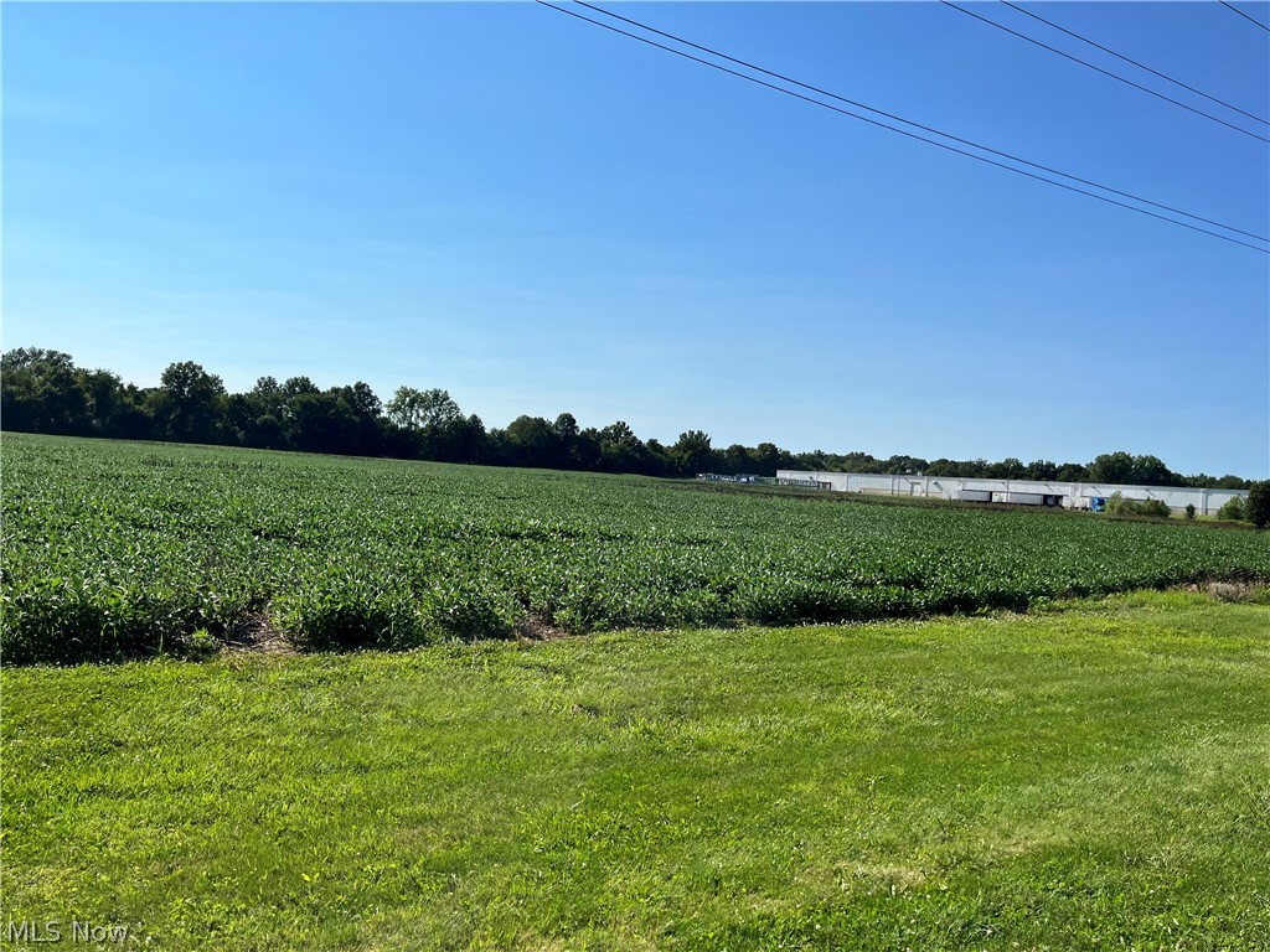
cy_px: 476
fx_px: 954
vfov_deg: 53.1
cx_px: 635
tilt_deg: -3.5
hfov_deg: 67.3
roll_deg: -2.8
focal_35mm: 26
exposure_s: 1/6897
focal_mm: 5.1
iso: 50
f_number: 1.6
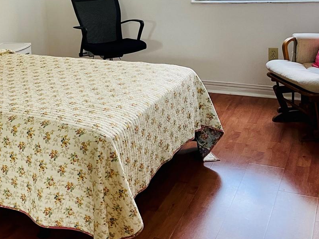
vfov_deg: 27.3
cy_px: 36
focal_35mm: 52
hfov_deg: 34.6
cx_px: 28
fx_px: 479
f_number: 1.6
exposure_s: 1/60
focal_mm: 5.1
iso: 200
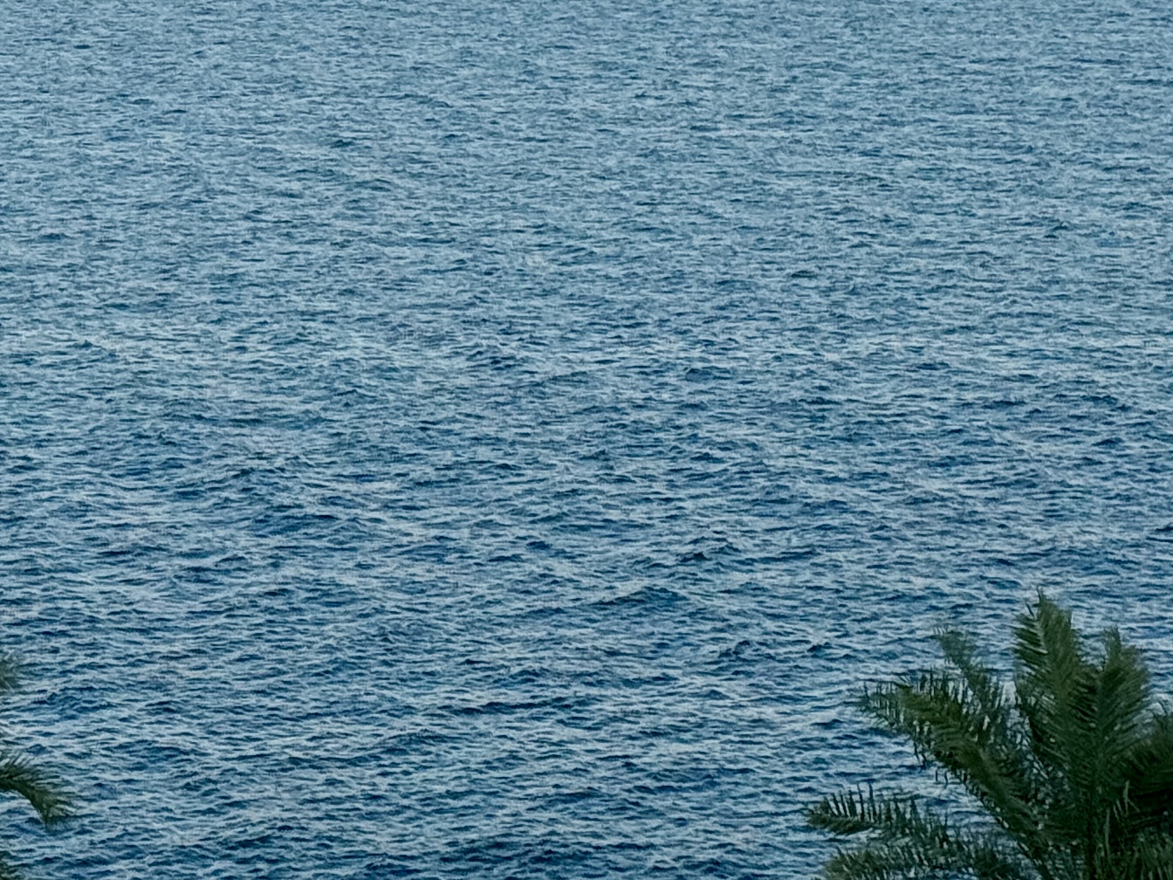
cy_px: -231
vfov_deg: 10.1
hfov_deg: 13.6
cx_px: 217
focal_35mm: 144
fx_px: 4880
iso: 64
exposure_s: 1/3610
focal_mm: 6.86
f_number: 1.78
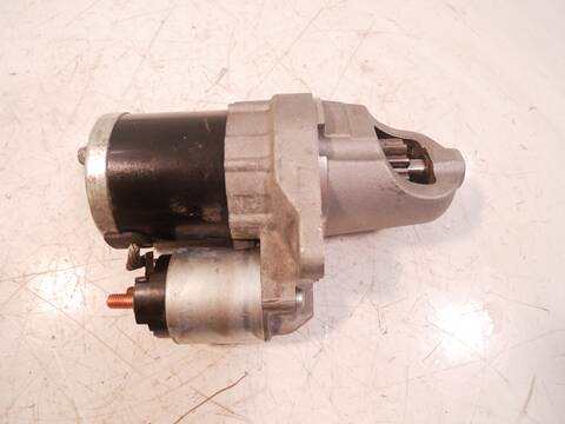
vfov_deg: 56.8
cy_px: 212
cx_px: 282
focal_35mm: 24
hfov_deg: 71.6
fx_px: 392
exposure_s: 1/125
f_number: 3.5
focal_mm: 12
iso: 1600
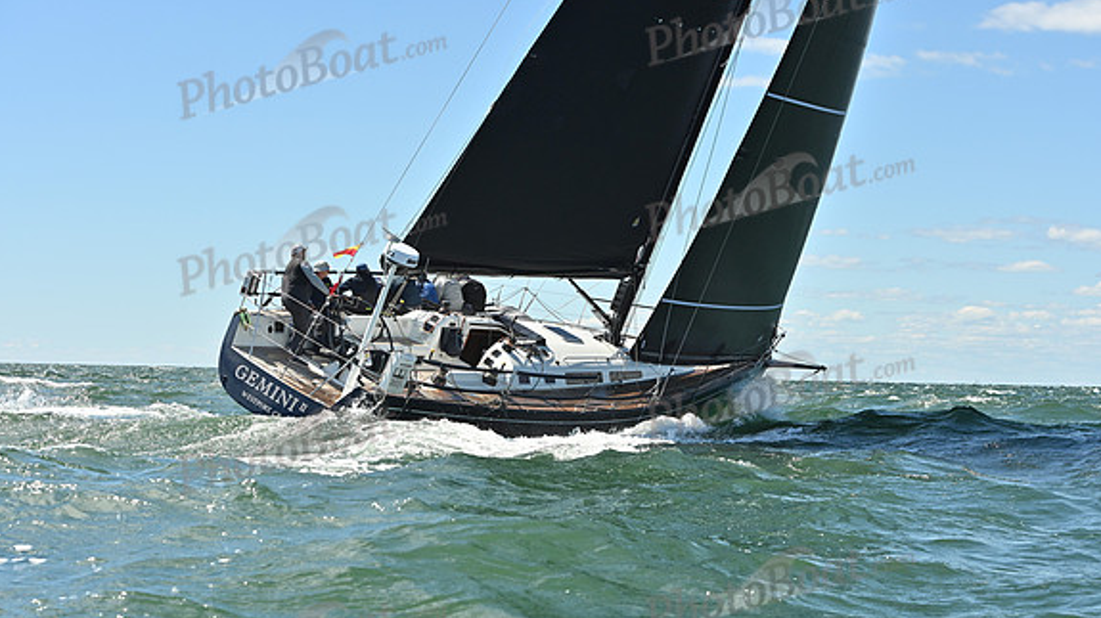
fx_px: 2160
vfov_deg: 16.3
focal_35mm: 74
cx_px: 548
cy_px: 319
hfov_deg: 28.6
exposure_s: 1/1250
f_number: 7.1
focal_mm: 70
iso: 320
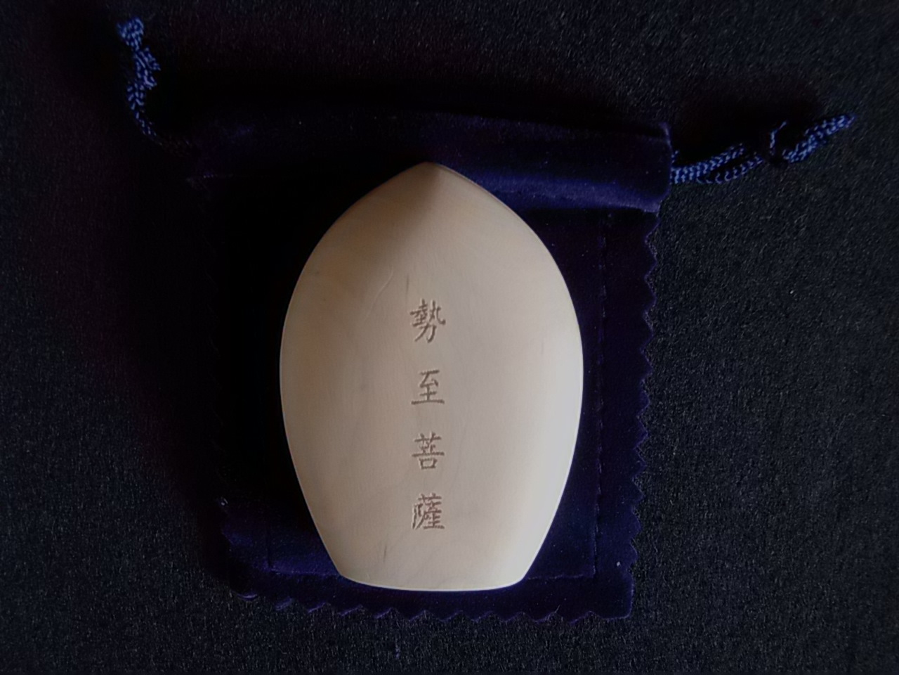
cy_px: 338
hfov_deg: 55.4
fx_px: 857
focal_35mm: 33
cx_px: 450
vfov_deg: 42.9
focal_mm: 5.9
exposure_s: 1/30
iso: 250
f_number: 3.4
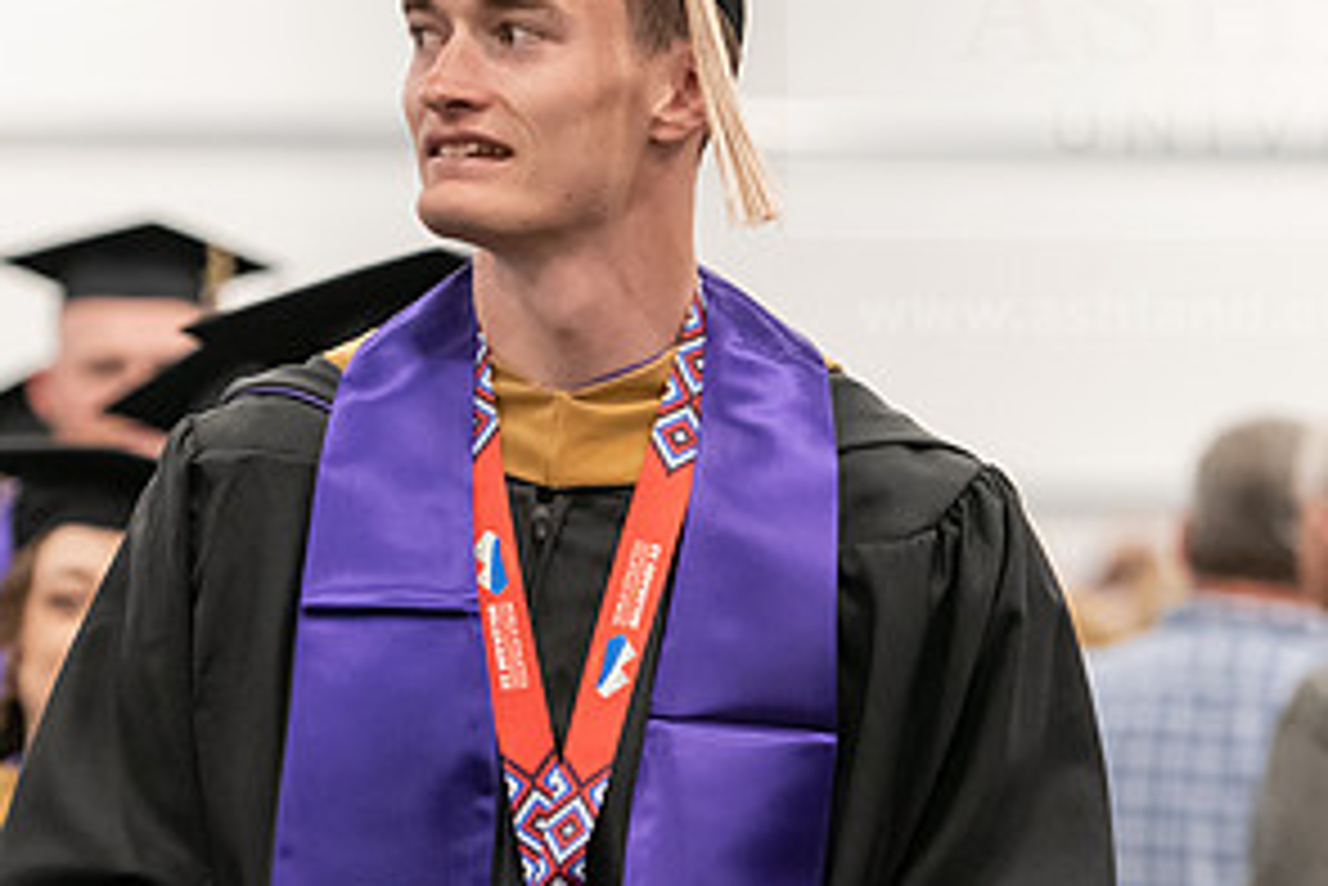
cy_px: 407
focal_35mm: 236
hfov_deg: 8.7
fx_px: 8710
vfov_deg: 5.8
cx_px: 653
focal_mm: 120
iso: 3200
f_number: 3.2
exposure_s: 1/200
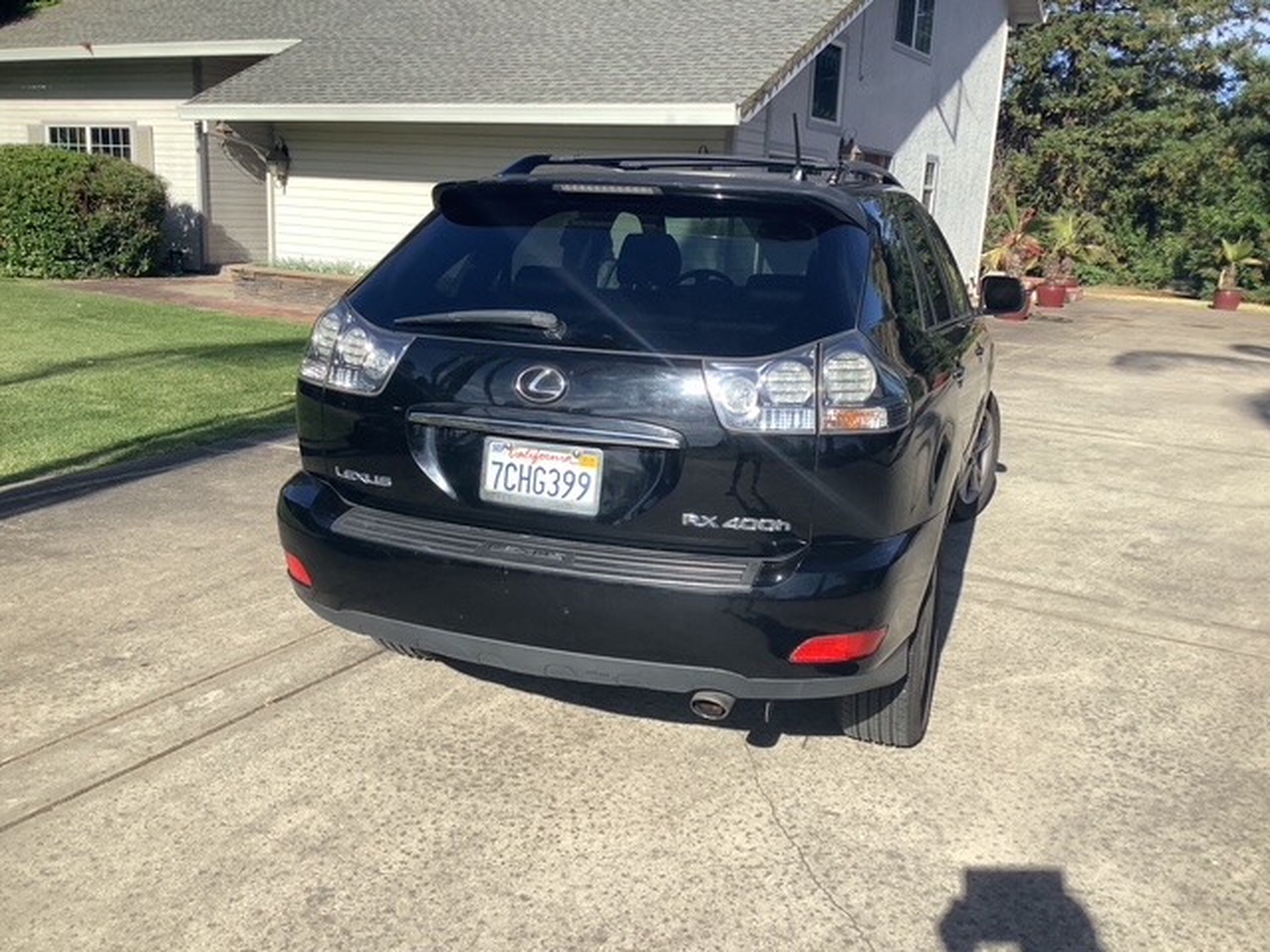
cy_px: 476
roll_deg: -2.4
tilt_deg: -13.7
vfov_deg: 45.4
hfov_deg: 58.4
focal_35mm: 31
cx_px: 635
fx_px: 1137
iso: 25
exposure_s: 1/1031
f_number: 2.4
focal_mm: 3.3
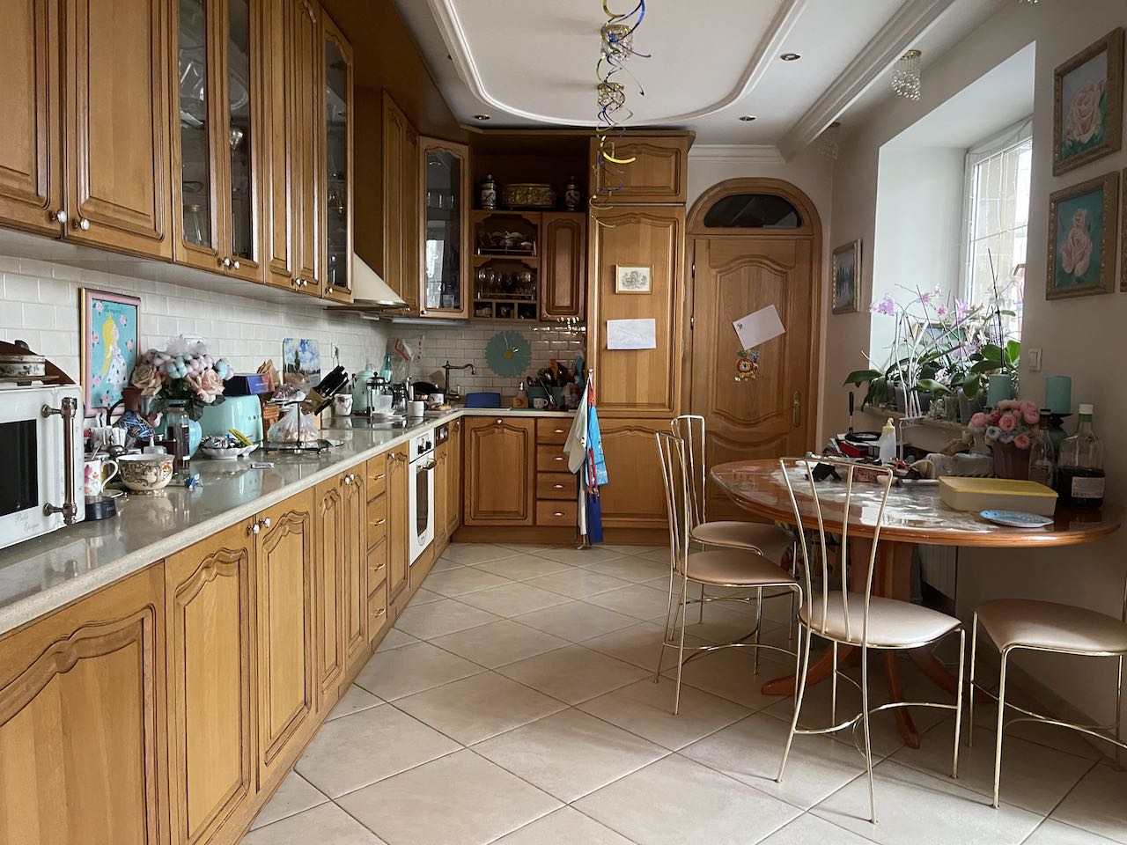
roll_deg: +0.0
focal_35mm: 25
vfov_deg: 54.9
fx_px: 814
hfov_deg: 69.4
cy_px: 422
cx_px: 564
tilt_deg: -3.9
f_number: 1.6
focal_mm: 5.1
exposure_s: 1/50
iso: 500
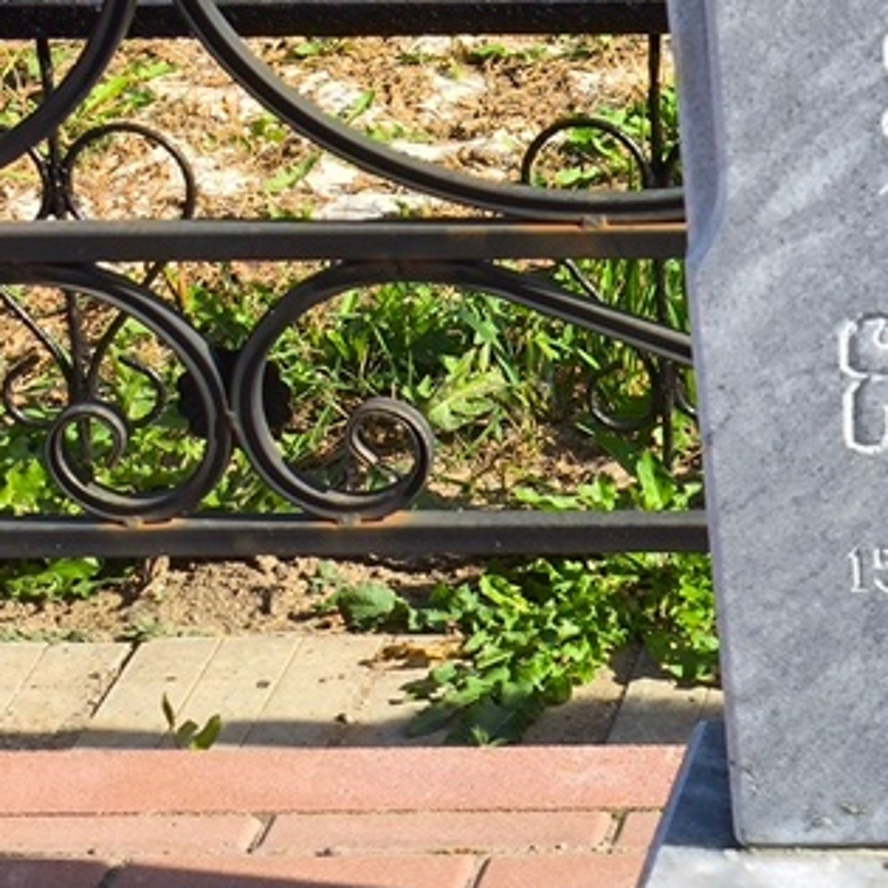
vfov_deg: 15.4
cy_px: 141
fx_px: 3251
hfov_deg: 14.9
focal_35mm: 112
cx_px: 1118
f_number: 1.7
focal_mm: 4.71
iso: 50
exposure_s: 1/983
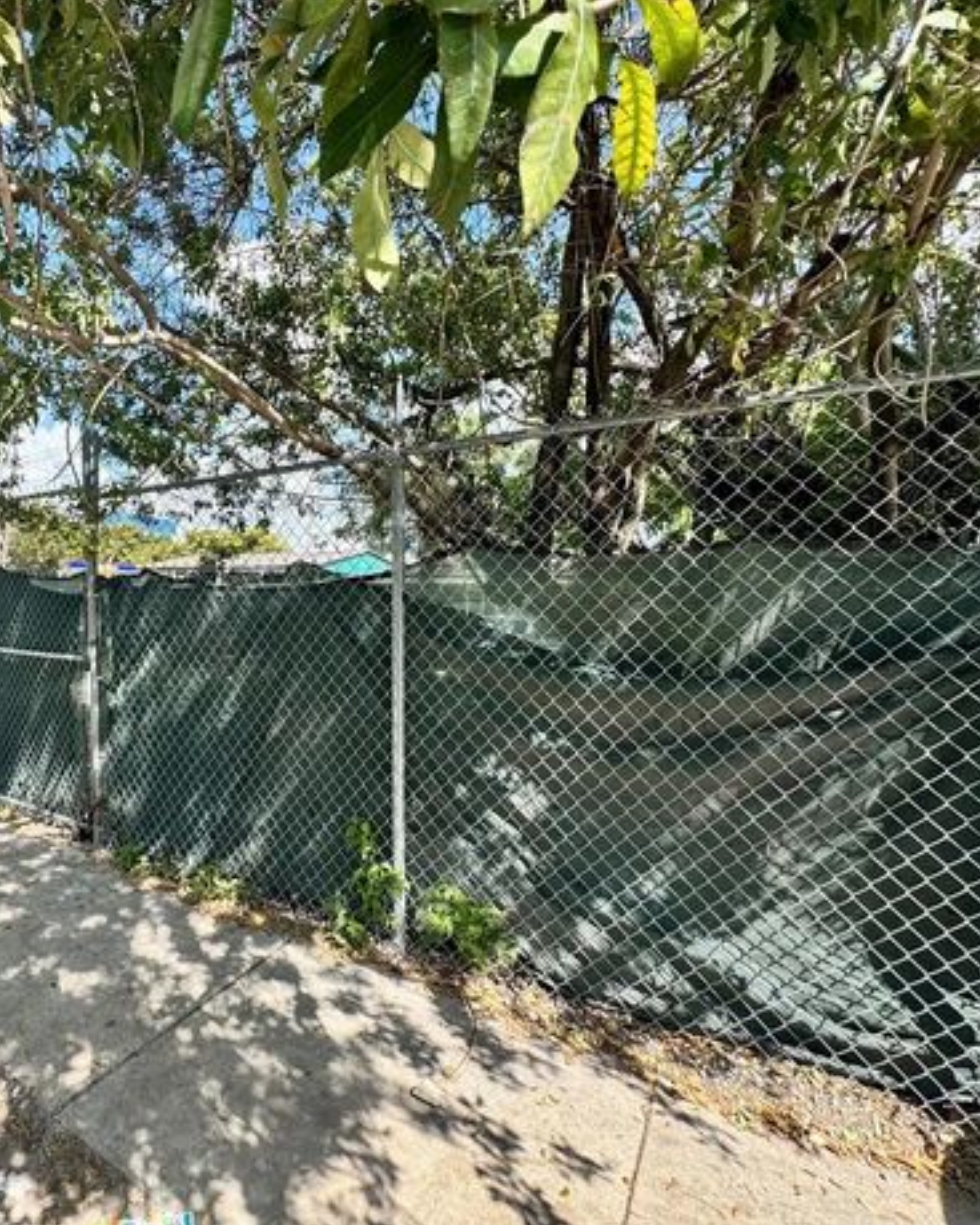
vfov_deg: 83.3
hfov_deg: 66.0
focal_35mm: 19
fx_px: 689
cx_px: 232
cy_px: 594
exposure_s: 1/479
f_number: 2.2
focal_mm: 2.22
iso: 40
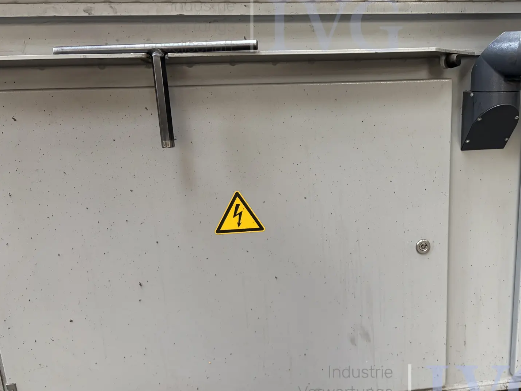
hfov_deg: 51.6
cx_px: 350
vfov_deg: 40.7
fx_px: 527
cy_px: 208
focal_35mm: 35
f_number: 1.6
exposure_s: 1/60
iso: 125
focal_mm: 5.96
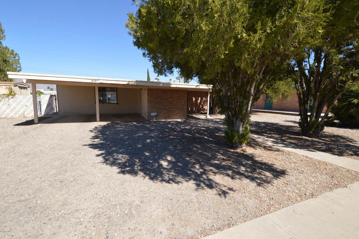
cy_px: 120
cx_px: 180
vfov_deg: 77.2
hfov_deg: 100.4
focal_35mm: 15
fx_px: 149
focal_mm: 10
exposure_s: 1/200
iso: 100
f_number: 7.1
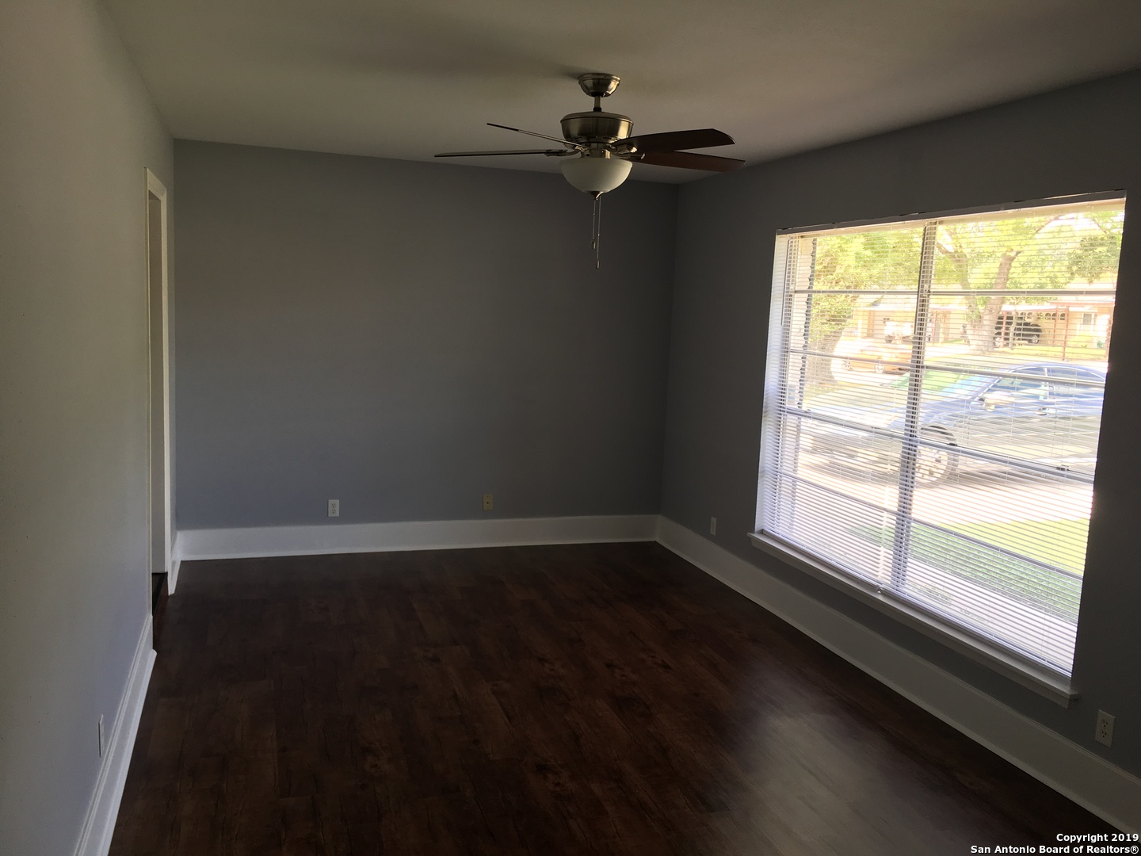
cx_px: 570
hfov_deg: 61.7
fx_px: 956
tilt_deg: -4.7
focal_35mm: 29
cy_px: 428
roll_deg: -1.7
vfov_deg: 48.2
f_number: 2.2
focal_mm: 4.15
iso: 32
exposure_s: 1/60
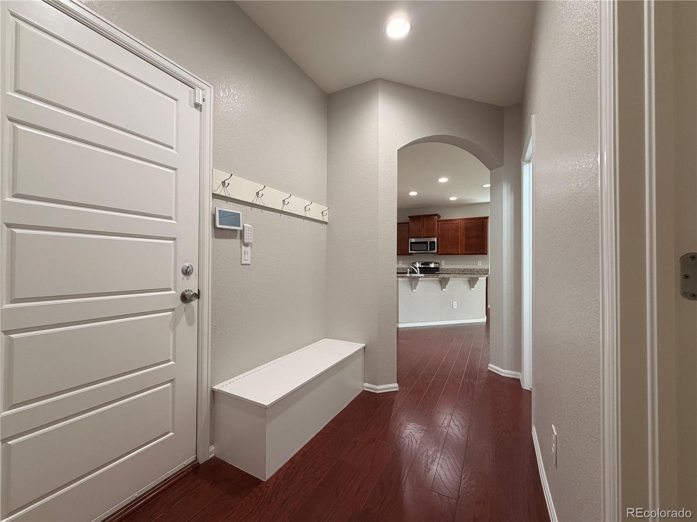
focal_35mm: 14
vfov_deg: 85.7
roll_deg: +0.0
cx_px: 348
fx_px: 282
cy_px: 261
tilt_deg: +1.6
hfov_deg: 102.1
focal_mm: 2.22
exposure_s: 1/120
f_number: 2.2
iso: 250
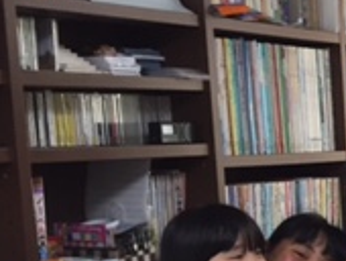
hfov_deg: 15.4
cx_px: 631
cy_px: 300
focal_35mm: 109
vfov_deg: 13.3
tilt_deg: -8.2
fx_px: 1091
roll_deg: +1.5
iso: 32
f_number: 2.2
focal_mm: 4.15
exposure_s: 1/30
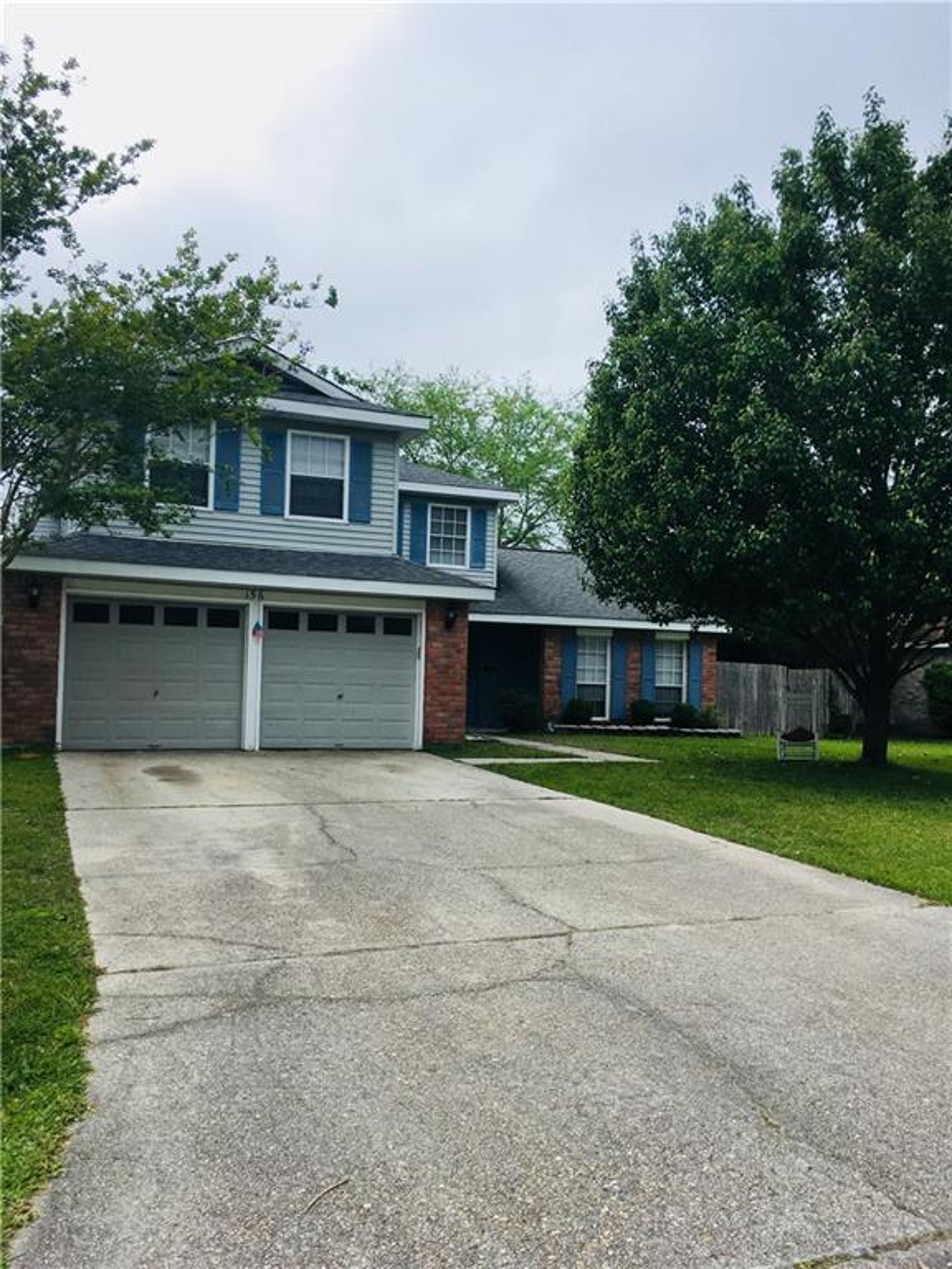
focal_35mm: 29
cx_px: 476
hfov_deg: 48.2
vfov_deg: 61.7
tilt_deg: +2.5
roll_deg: -0.8
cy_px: 634
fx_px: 1063
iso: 25
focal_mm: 4.15
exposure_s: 1/601
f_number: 2.2
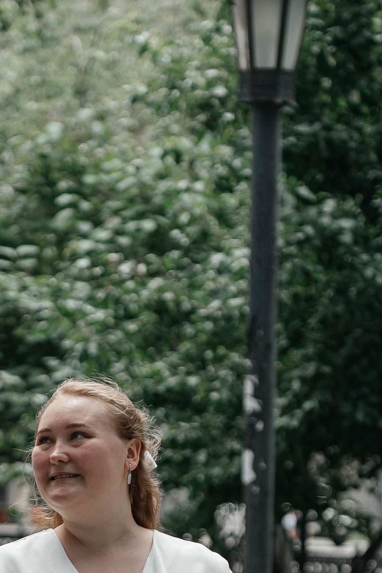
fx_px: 2993
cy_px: 676
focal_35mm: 188
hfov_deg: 7.3
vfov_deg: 10.8
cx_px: -12
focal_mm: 65
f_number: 2.8
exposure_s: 1/250
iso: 50
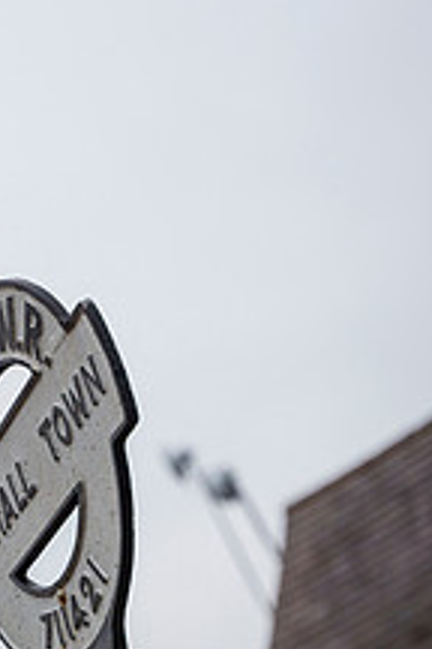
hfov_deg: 11.0
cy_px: 397
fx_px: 2214
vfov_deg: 16.6
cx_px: 3
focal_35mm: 123
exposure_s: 1/1250
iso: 250
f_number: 3.2
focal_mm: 59
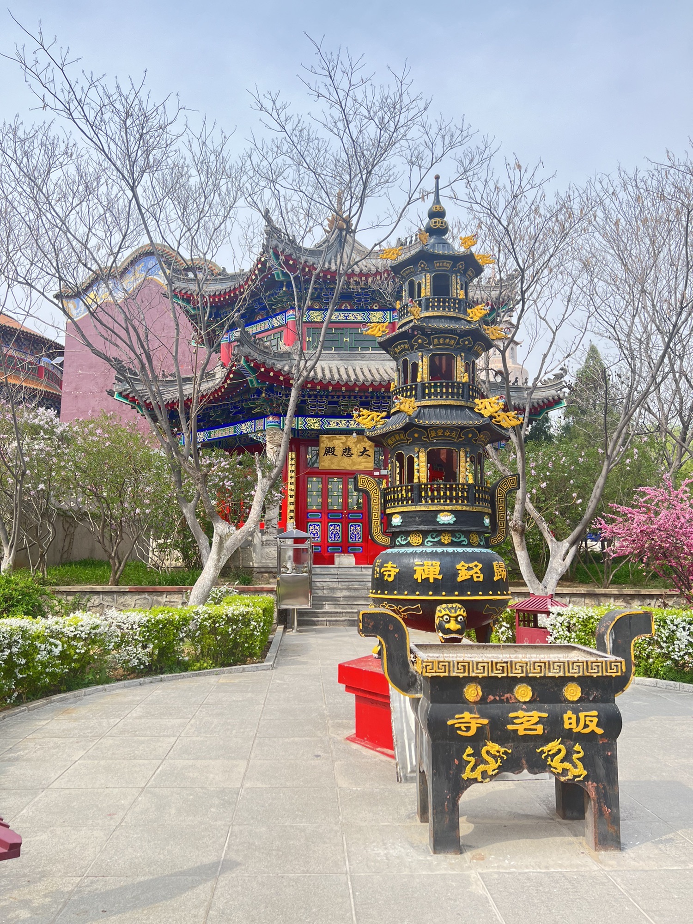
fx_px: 694
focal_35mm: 26
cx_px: 346
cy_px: 462
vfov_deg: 67.3
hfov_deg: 53.1
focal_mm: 5.7
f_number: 1.5
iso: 50
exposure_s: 1/1135
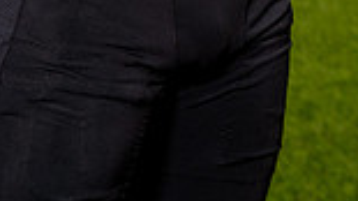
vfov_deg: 5.8
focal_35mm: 201
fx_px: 1907
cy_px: -314
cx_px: 176
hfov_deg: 10.7
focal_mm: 66
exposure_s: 1/200
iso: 100
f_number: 5.6
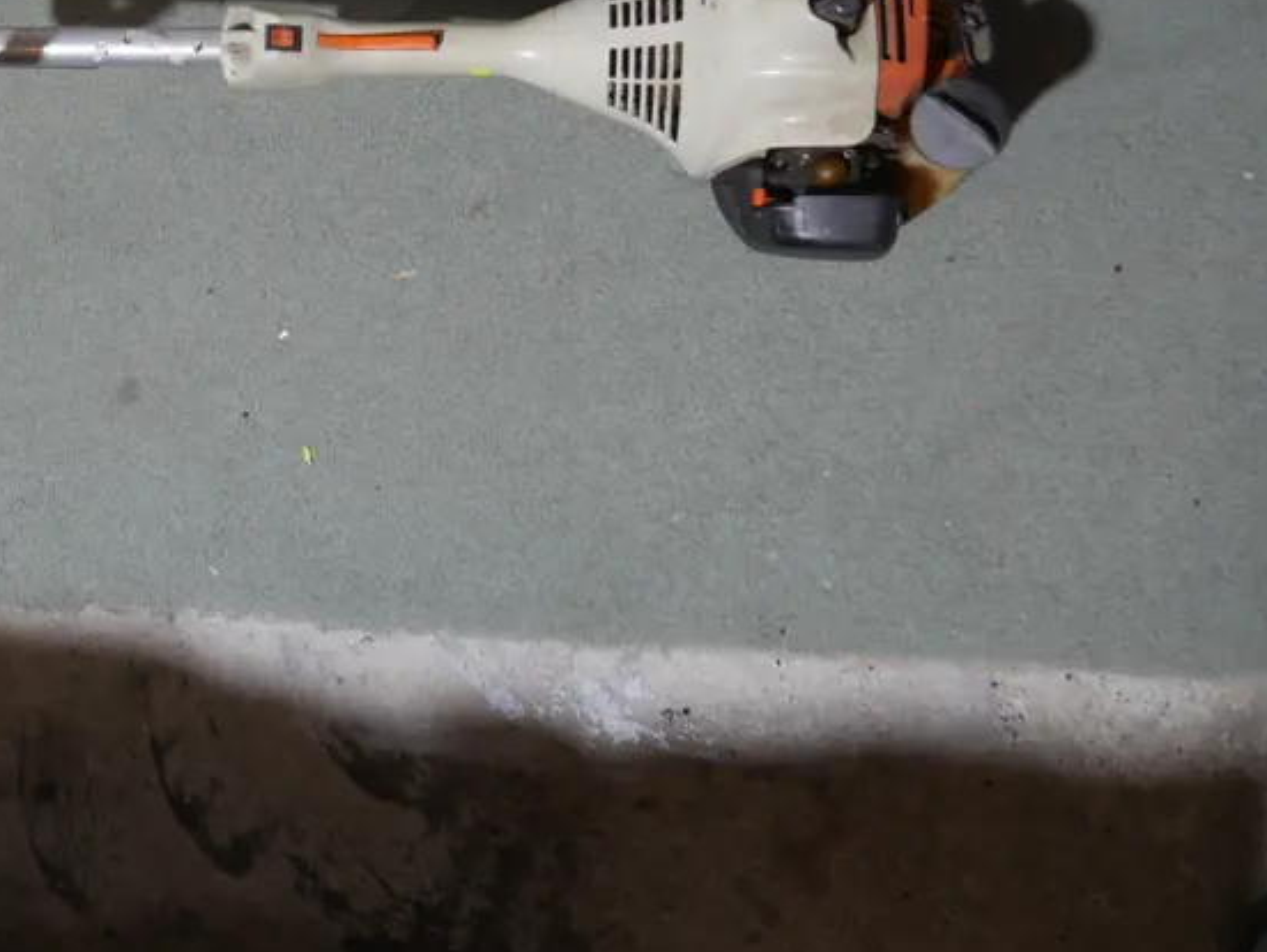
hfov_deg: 34.5
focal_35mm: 52
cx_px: 99
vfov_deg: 27.4
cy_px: 171
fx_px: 1905
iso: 320
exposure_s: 1/60
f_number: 3.5
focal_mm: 14
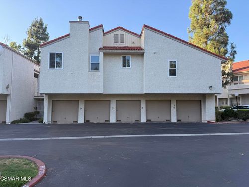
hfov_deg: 71.6
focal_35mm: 24
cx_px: 124
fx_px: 173
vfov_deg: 56.8
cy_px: 94
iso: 100
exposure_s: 1/920
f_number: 1.78
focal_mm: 6.76
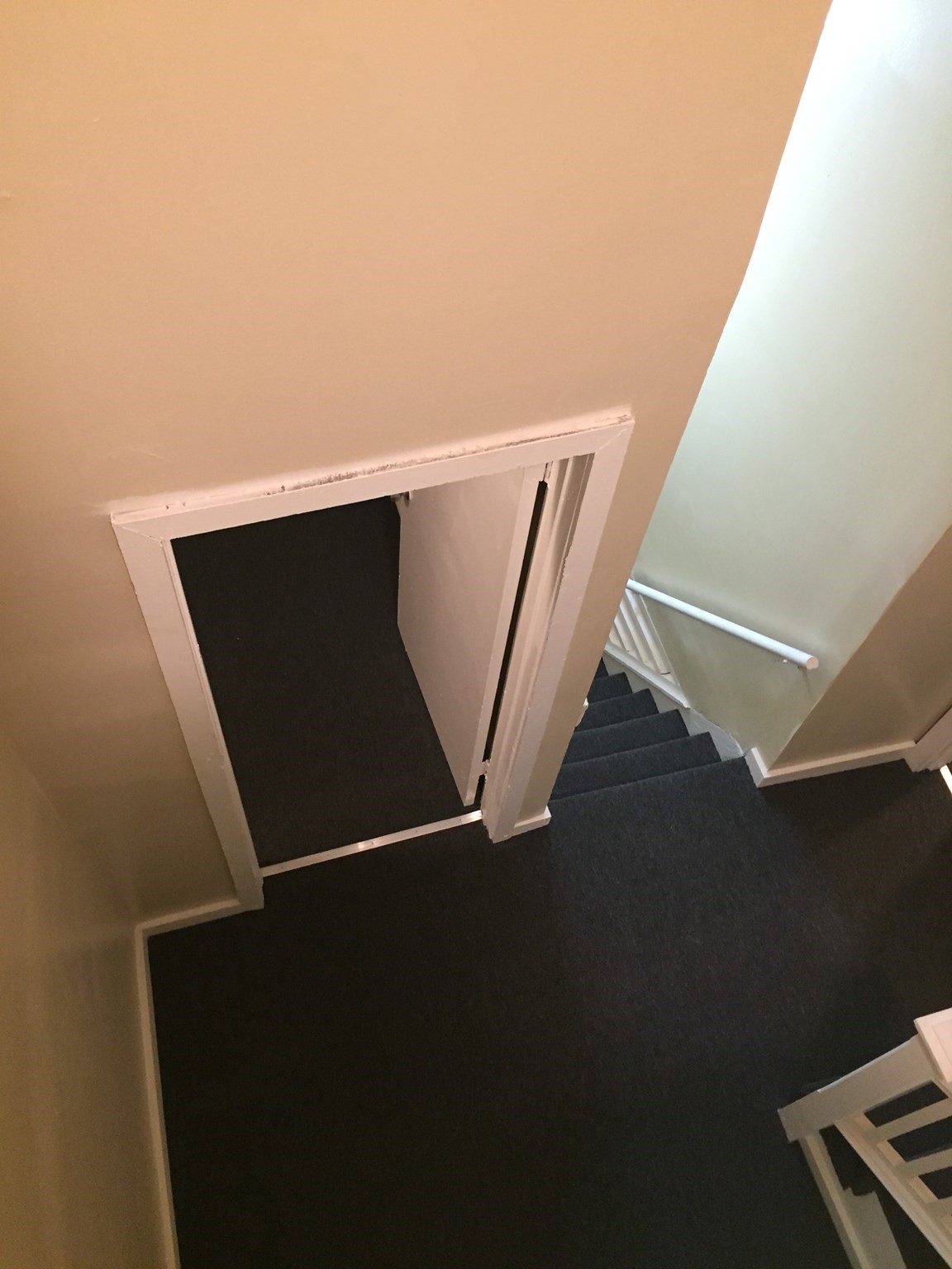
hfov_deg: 48.2
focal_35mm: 29
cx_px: 476
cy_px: 634
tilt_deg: -57.3
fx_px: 1063
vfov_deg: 61.7
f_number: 2.2
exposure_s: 1/17
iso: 250
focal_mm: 4.15
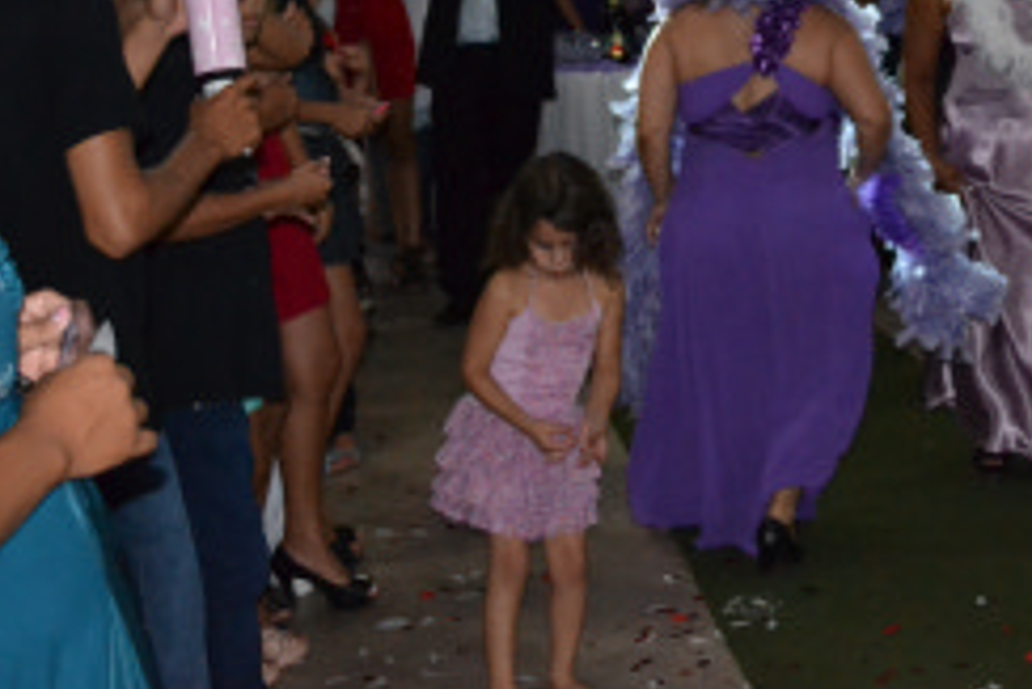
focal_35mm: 92
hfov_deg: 21.8
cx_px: 842
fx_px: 2639
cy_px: 82
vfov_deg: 14.7
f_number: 4.5
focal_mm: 30
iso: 3200
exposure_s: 1/60
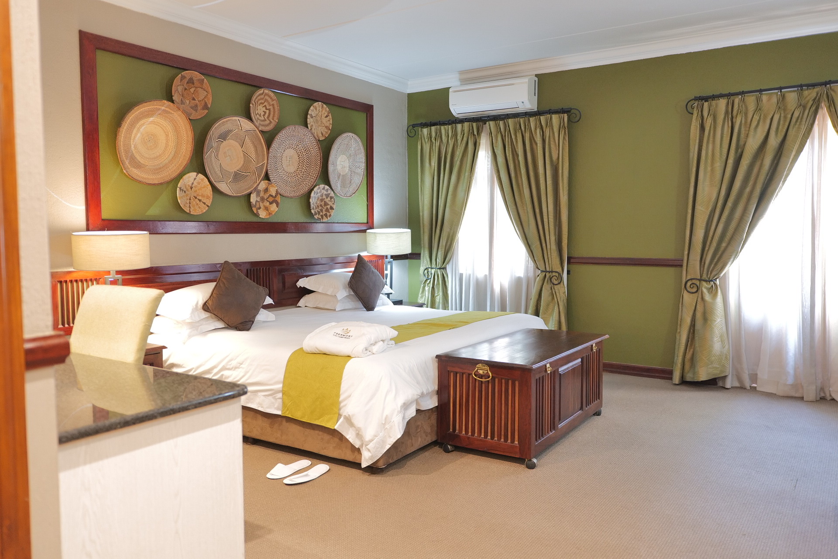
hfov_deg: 67.4
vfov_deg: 47.9
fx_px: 628
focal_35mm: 27
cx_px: 419
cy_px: 280
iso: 1600
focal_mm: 18
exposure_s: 1/50
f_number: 1.8
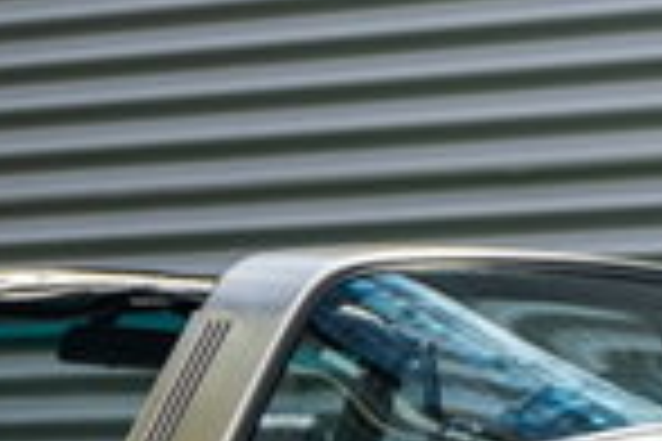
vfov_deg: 4.1
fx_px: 6160
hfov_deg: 6.2
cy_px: 522
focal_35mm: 335
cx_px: 299
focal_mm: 64
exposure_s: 1/50
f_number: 5.6
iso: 50
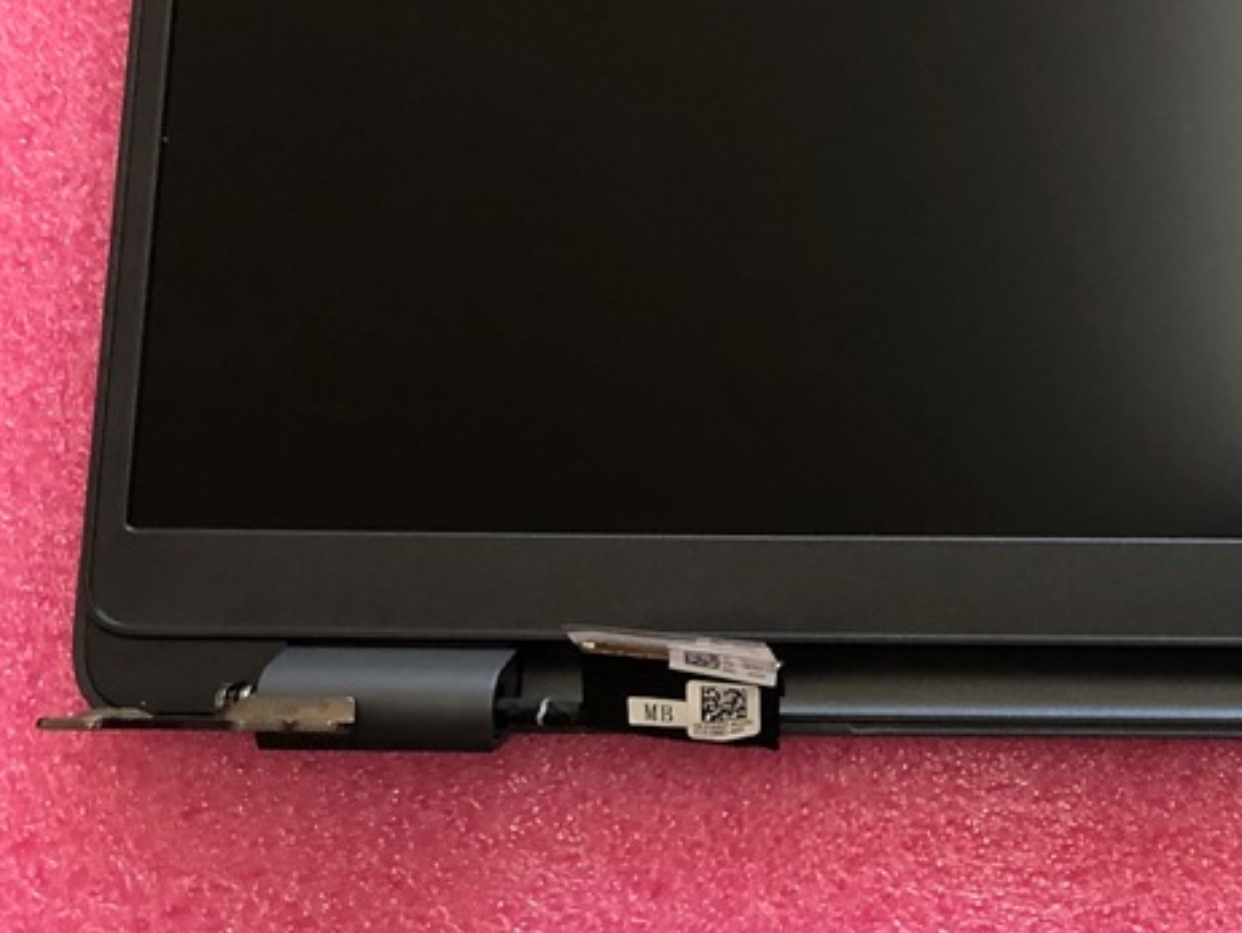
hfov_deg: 28.3
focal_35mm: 62
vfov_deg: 22.6
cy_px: -30
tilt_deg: -78.5
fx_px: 2226
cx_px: 1371
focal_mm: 3.99
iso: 32
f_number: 1.8
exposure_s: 1/25
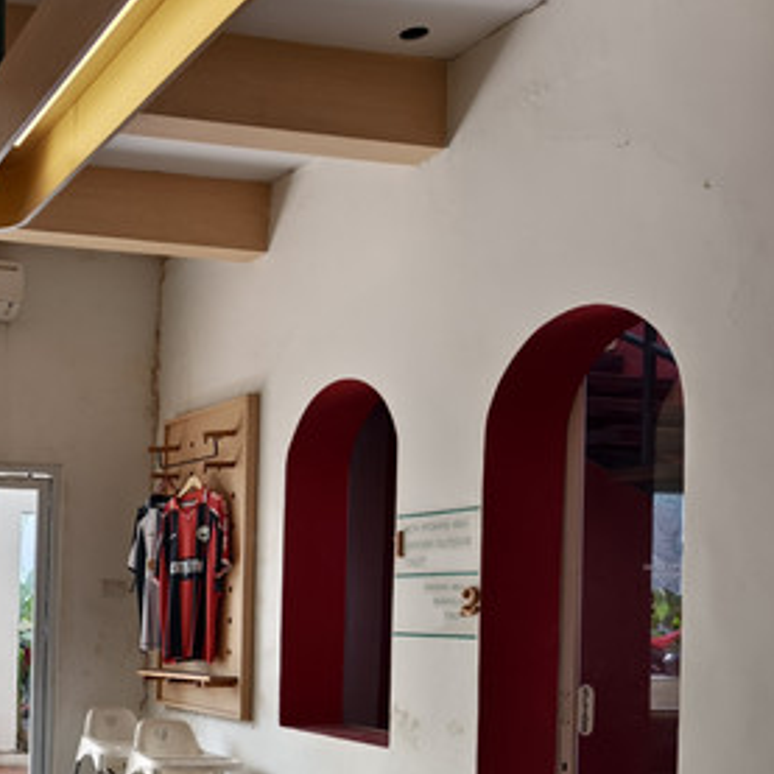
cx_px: -81
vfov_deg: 34.9
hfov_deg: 31.8
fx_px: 1189
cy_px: 620
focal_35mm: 47
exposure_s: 1/135
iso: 50
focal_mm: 8.67
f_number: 1.75
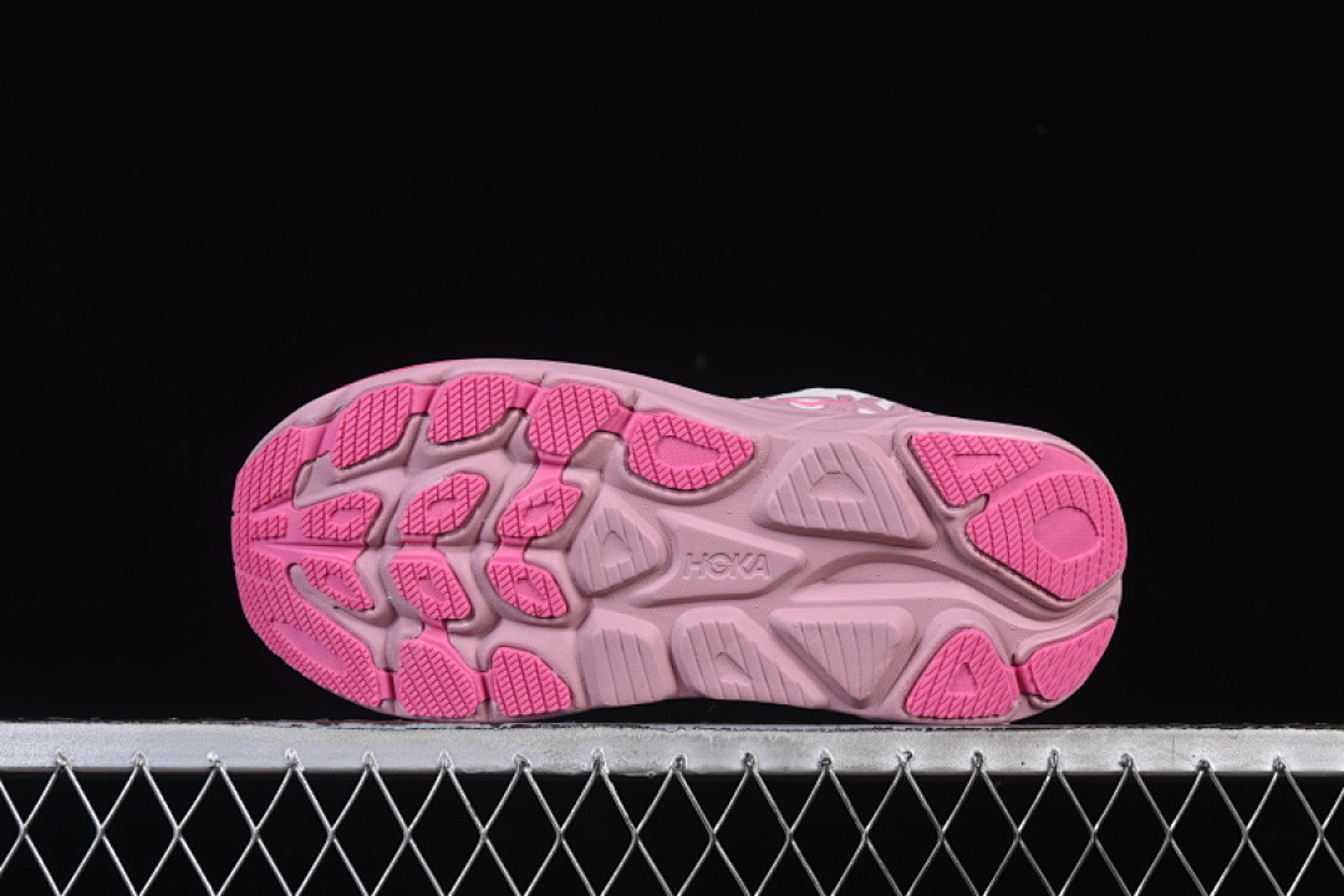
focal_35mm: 75
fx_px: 2800
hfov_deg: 27.0
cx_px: 672
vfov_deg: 18.2
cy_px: 448
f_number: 8
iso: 160
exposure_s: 1/80
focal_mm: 50
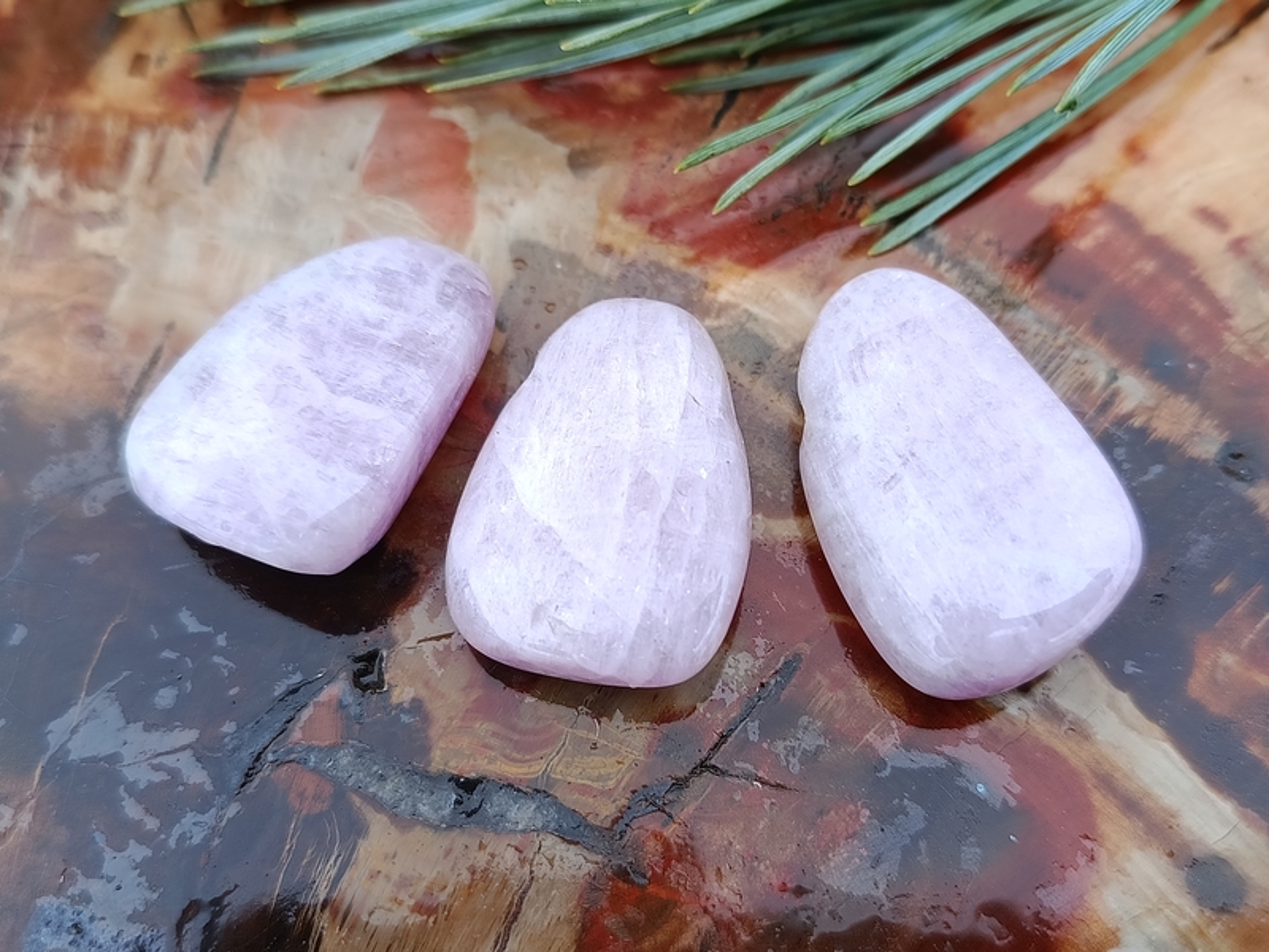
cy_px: 476
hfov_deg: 49.0
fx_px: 1393
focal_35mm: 38
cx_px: 634
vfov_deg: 37.7
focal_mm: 5.24
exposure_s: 1/100
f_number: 1.7
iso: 83
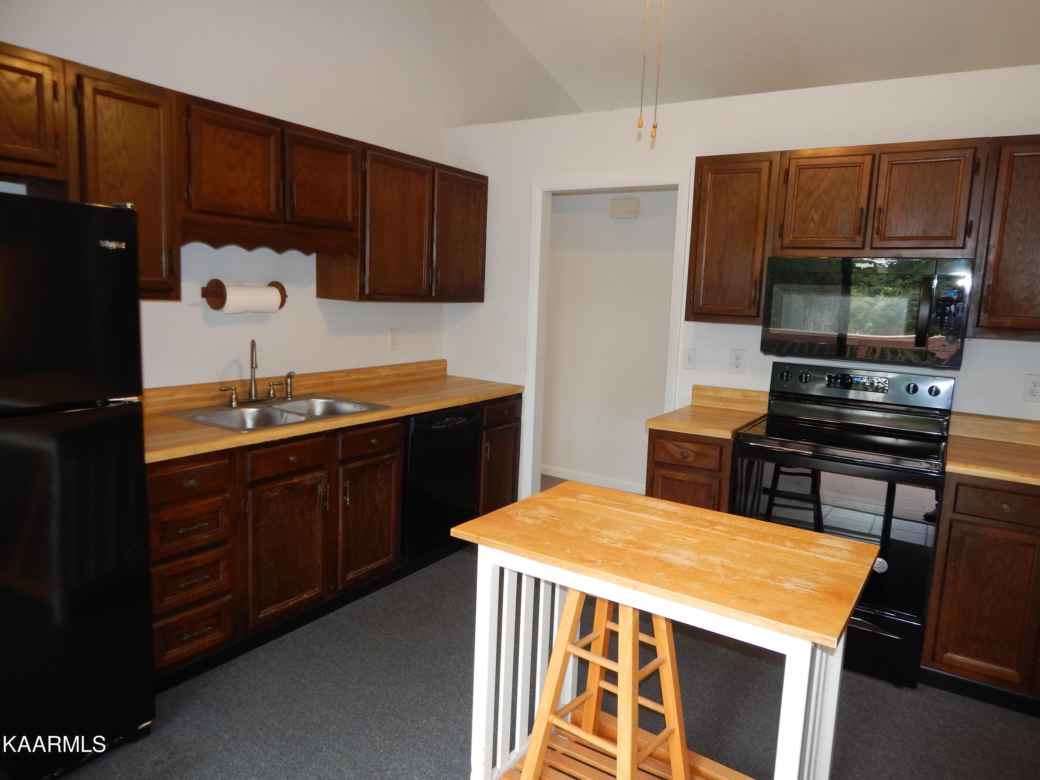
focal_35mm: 23
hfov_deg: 73.9
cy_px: 390
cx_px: 520
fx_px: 691
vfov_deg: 58.9
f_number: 3
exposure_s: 1/30
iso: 200
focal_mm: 4
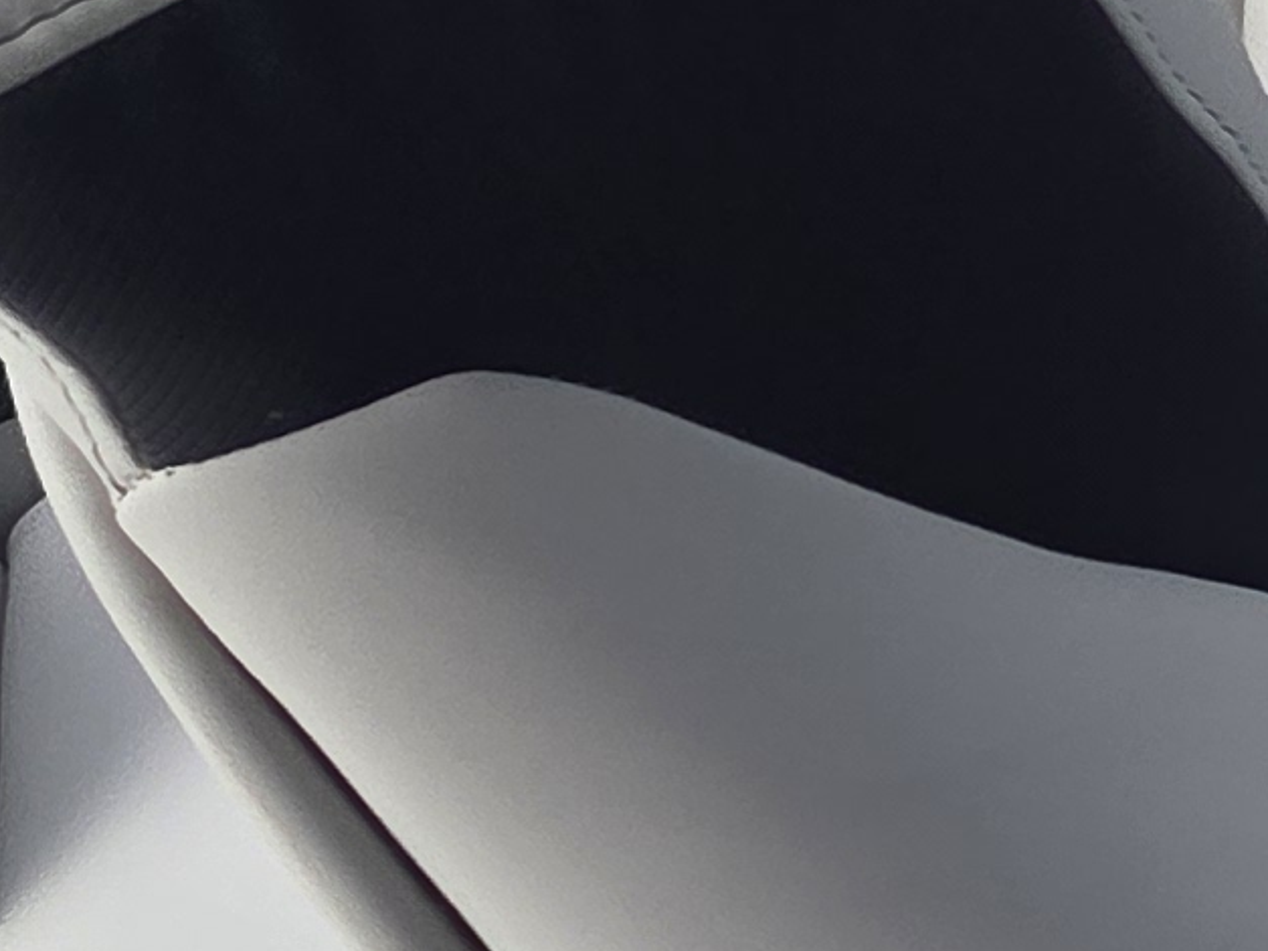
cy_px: 192
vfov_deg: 17.6
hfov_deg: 15.4
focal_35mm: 83
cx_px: 2904
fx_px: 3040
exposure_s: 1/414
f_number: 2.2
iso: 50
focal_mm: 2.2
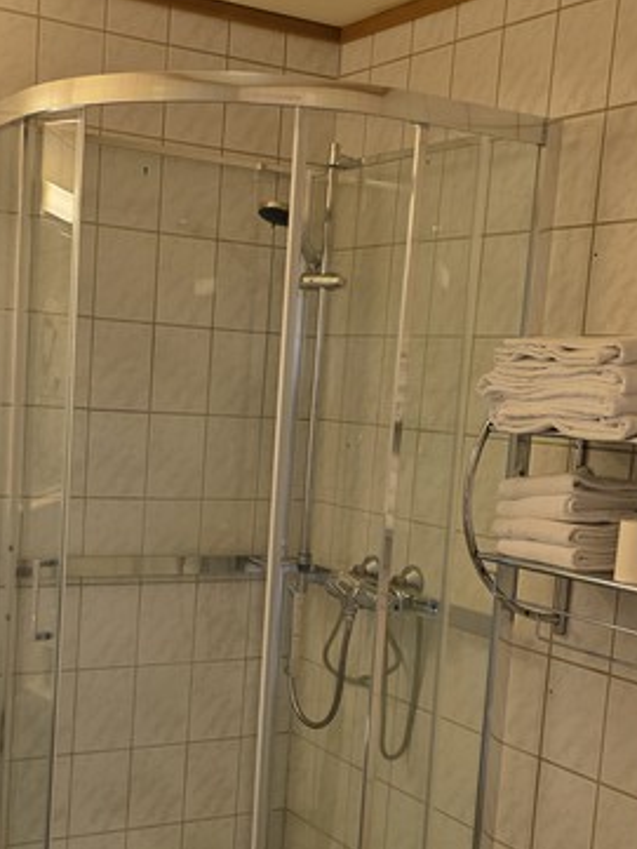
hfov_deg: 28.4
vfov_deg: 37.1
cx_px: 212
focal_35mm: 51
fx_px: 1251
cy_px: 555
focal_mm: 6.3
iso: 125
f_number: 1.7
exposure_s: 1/100
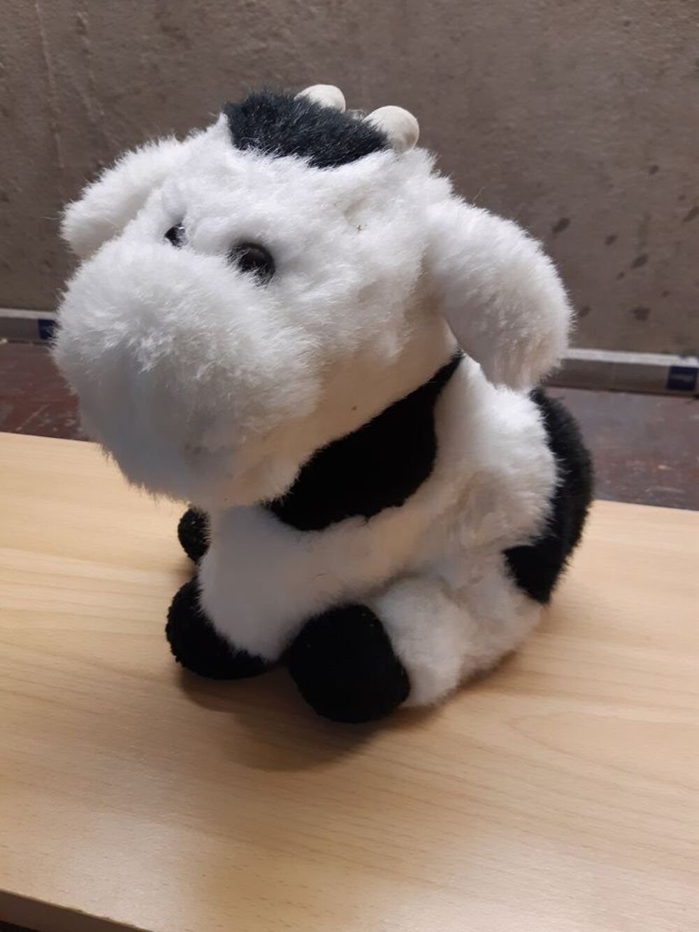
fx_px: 700
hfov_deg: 53.1
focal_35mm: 26
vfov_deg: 67.3
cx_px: 350
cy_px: 466
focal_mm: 3.92
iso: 160
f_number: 1.7
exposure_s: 1/50
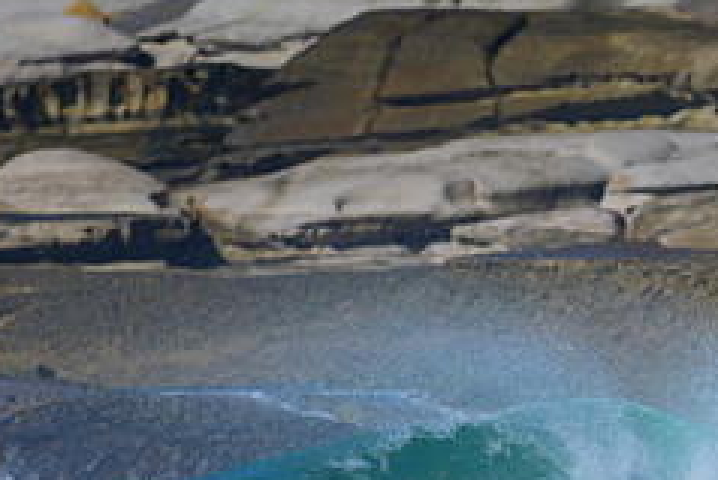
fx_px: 53242
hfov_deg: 0.8
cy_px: 487
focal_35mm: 2668
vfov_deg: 0.5
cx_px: 514
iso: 200
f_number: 6.3
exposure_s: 1/2000
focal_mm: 800
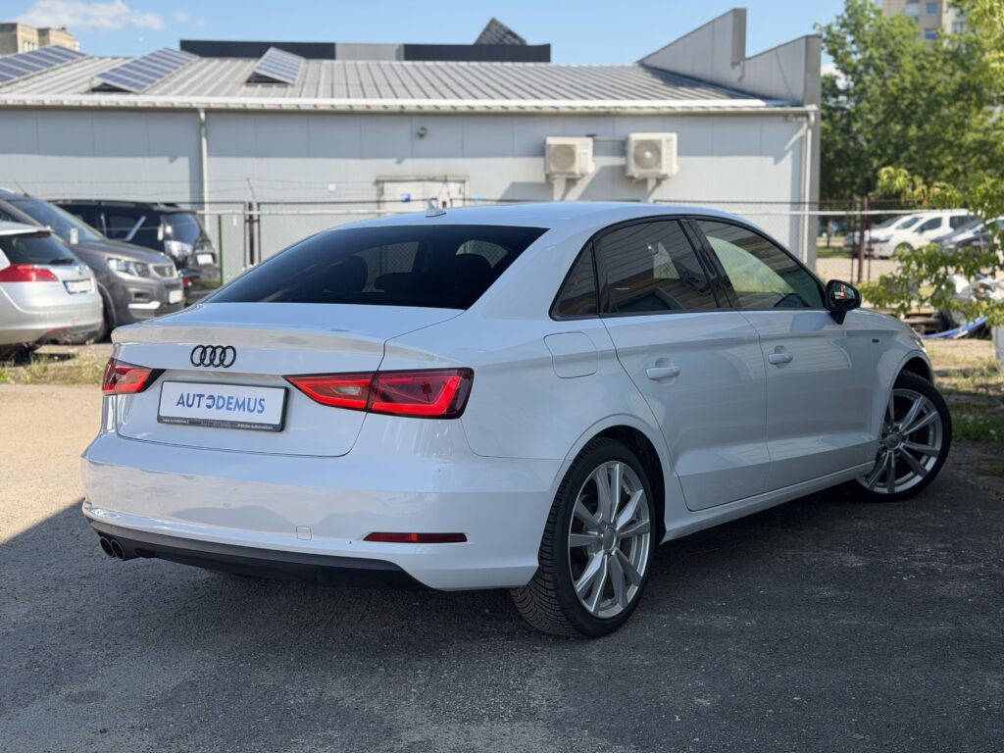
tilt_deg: -6.8
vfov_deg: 30.3
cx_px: 502
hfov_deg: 39.7
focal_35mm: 48
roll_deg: -0.8
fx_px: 1392
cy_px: 376
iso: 64
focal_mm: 6.76
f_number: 1.78
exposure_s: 1/747
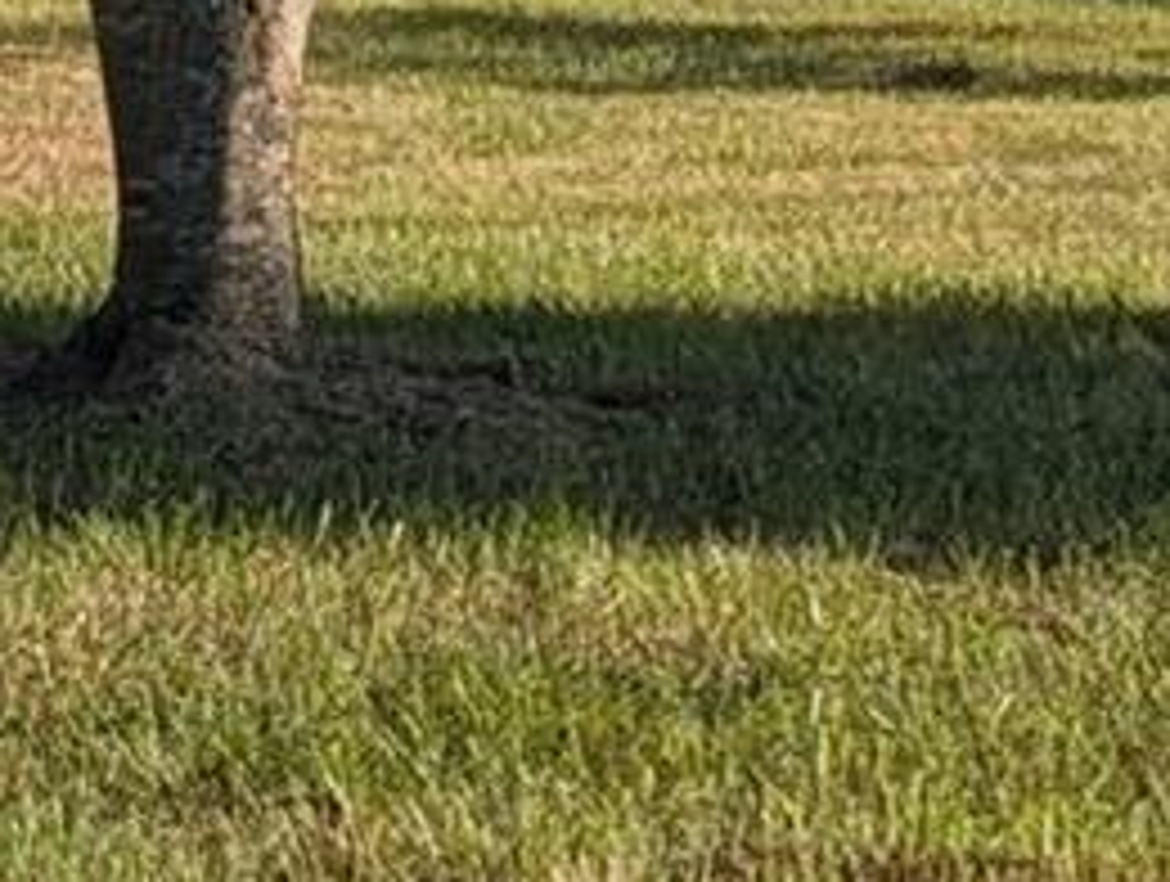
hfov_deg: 8.8
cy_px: 248
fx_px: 6366
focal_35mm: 188
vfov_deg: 7.9
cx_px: -2218
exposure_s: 1/1835
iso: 20
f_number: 1.68
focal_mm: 6.9
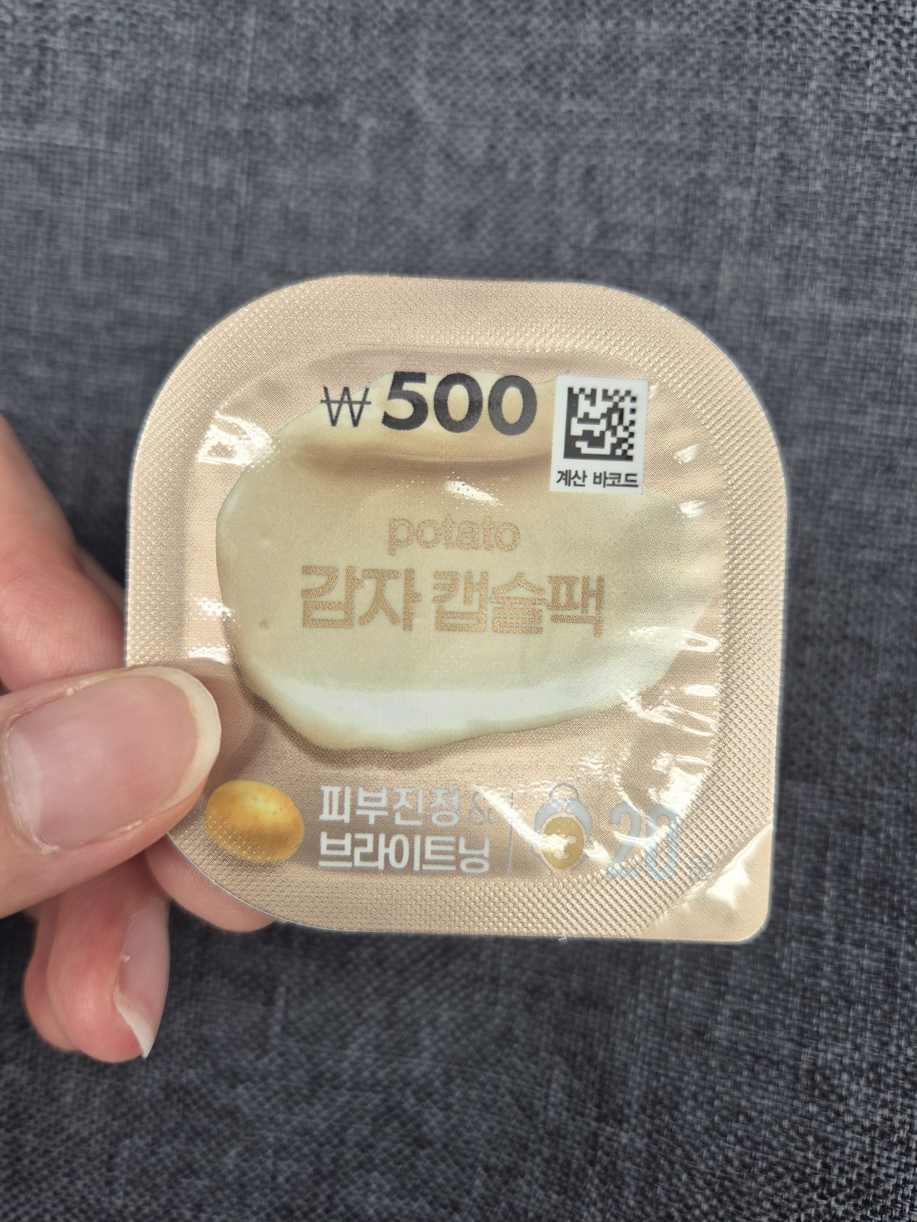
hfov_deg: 58.9
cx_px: 458
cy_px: 611
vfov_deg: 73.9
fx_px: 812
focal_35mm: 23
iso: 64
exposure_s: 1/120
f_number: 1.8
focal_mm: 5.4
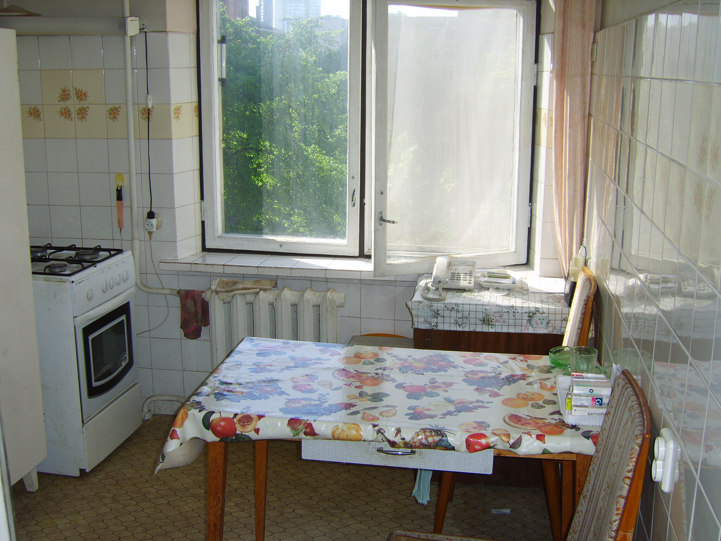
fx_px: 791
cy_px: 270
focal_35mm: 38
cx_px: 360
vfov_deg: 37.7
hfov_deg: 49.0
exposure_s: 1/250
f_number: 3.5
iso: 50
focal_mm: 7.8
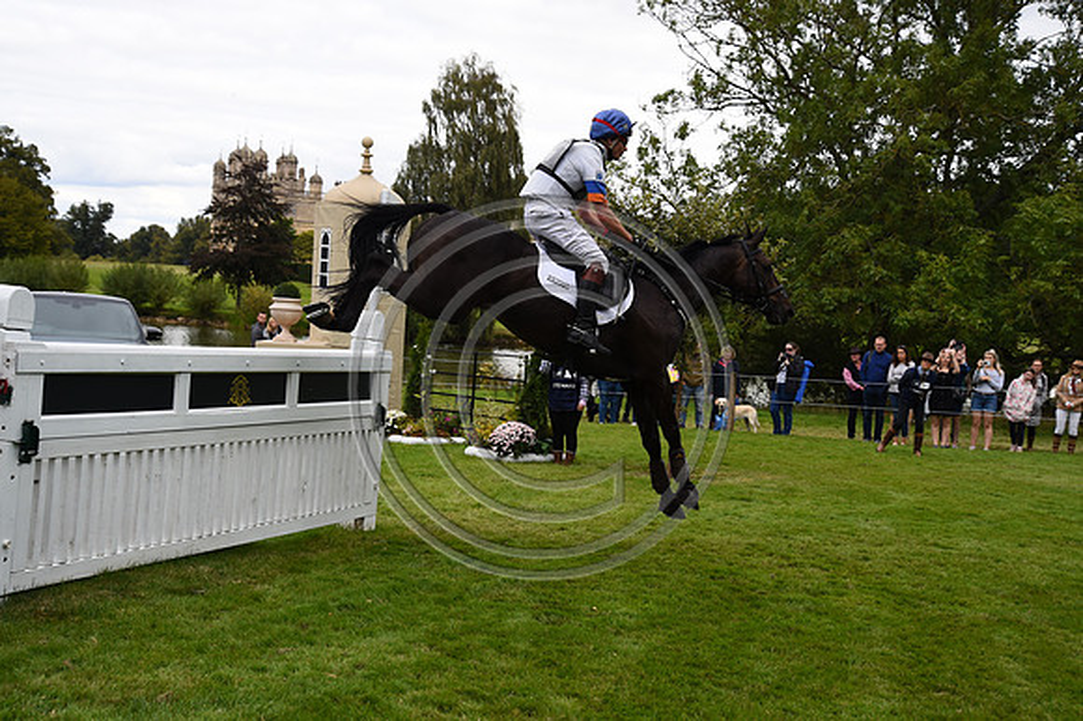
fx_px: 1383
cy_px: 360
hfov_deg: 42.8
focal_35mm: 46
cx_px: 542
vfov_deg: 29.2
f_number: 5.6
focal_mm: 46
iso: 800
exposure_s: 1/1250
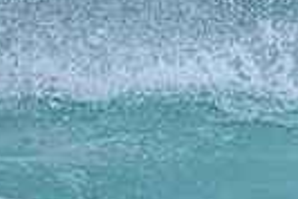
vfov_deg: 0.5
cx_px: -54
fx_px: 22614
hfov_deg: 0.8
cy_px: 214
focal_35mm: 2729
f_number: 5.6
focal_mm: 500
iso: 800
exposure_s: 1/2000
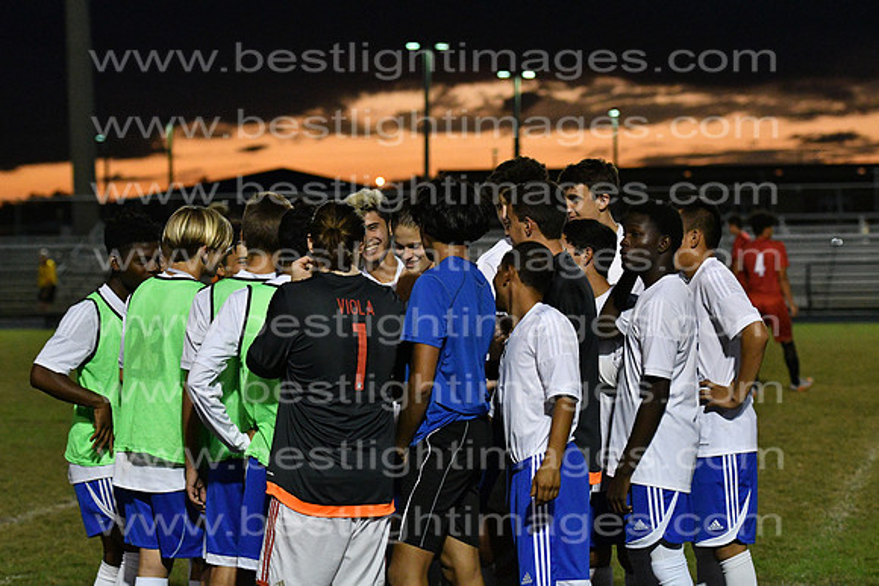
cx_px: 440
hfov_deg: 16.1
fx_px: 3114
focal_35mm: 128
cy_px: 293
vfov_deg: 10.8
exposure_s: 1/1250
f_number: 4
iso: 6400
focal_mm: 85
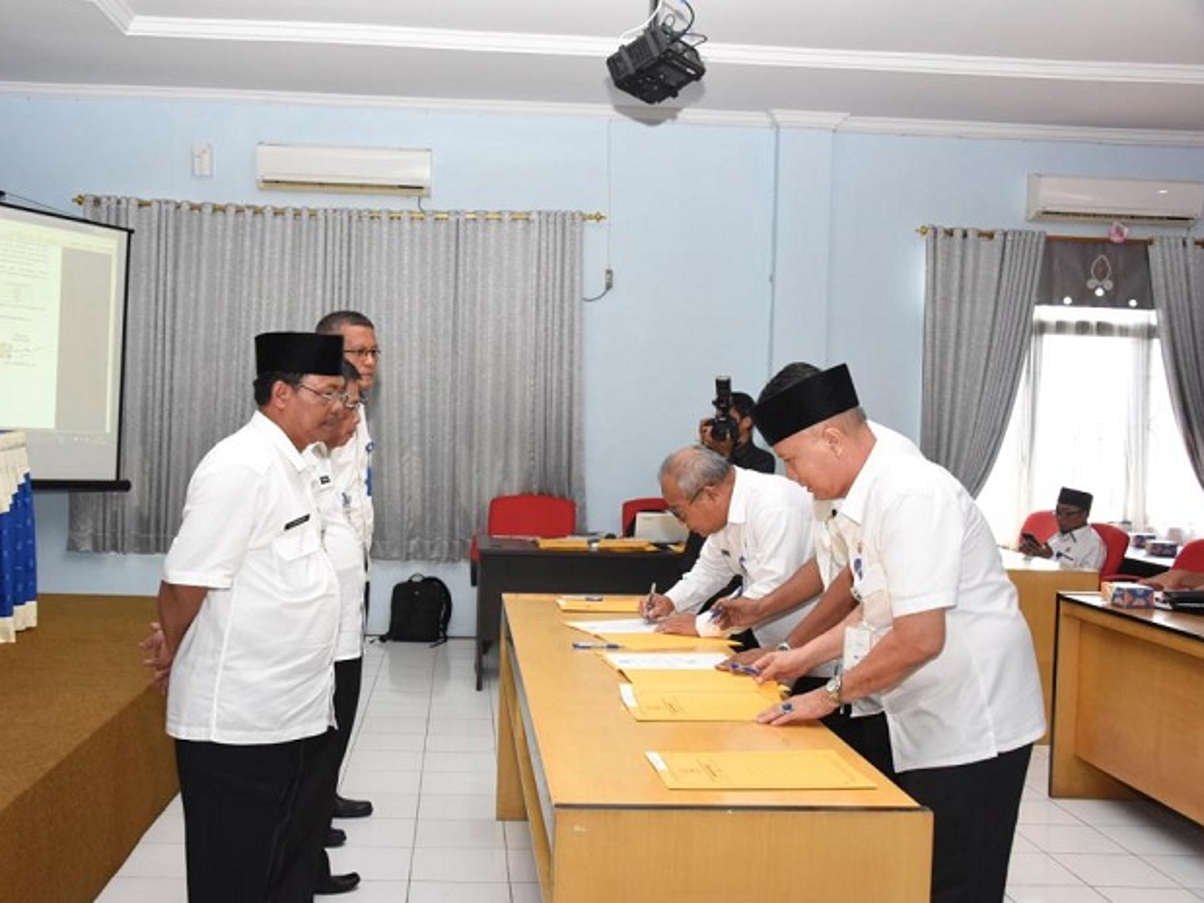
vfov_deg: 38.7
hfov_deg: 50.0
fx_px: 1287
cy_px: 452
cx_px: 531
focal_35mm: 37
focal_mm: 34
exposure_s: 1/200
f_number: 8
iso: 2500
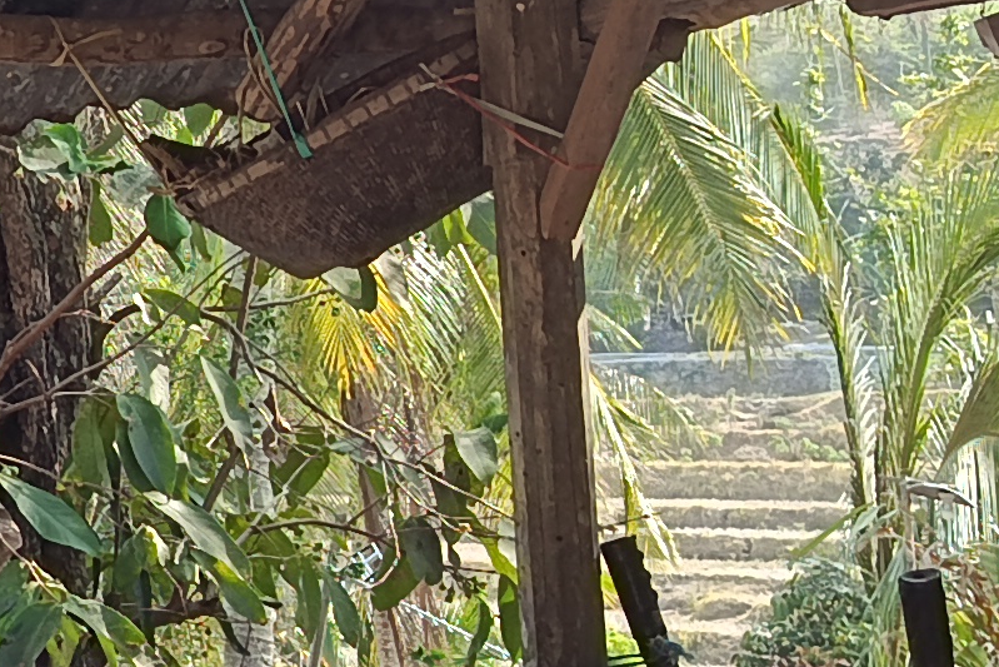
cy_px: 101
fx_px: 3469
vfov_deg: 10.9
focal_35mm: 125
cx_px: -915
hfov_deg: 14.1
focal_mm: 5.24
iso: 50
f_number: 1.7
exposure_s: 1/118
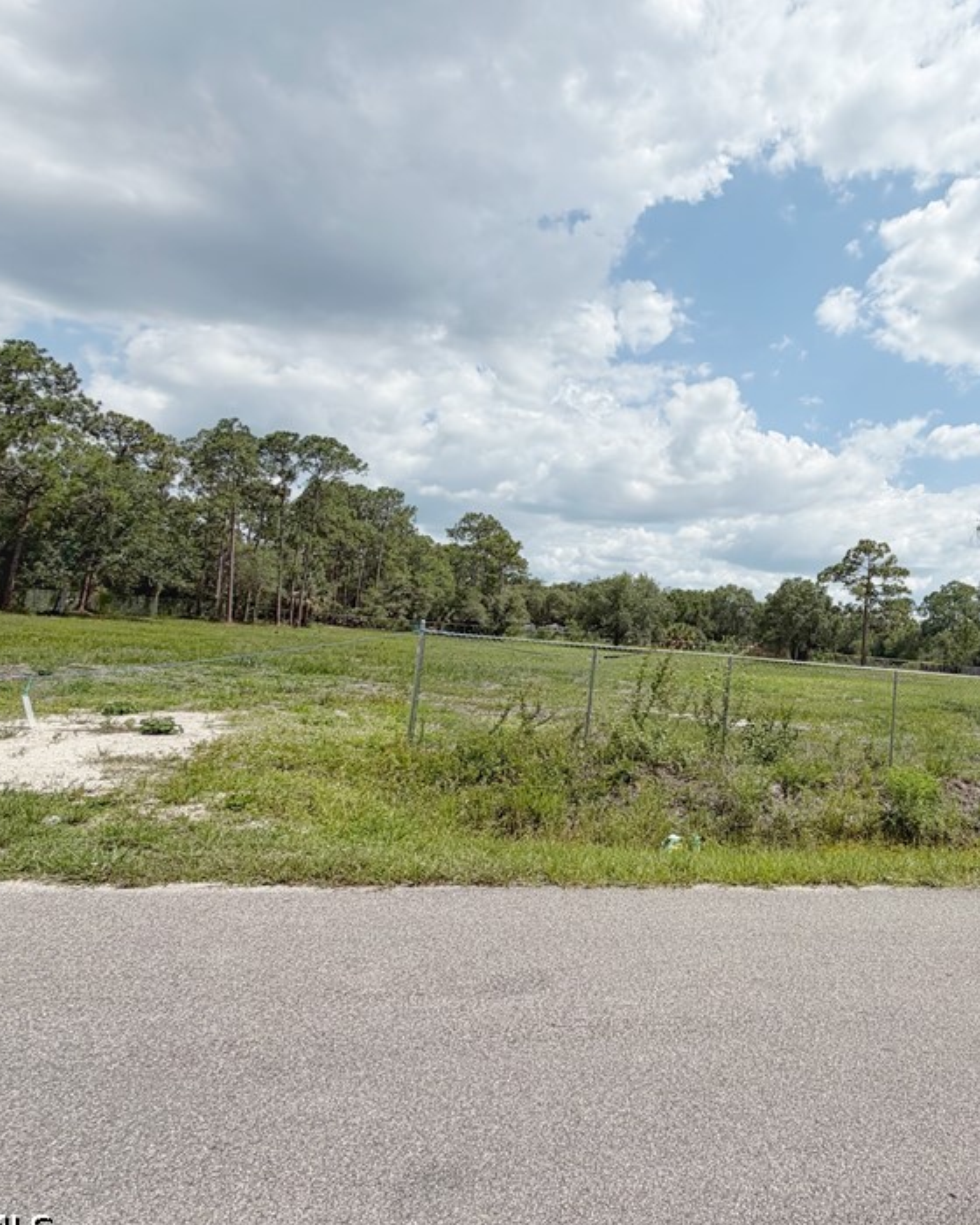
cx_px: 784
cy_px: 586
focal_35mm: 20
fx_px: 725
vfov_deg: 80.3
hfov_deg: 62.4
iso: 20
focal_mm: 2.22
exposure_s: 1/1698
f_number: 2.2
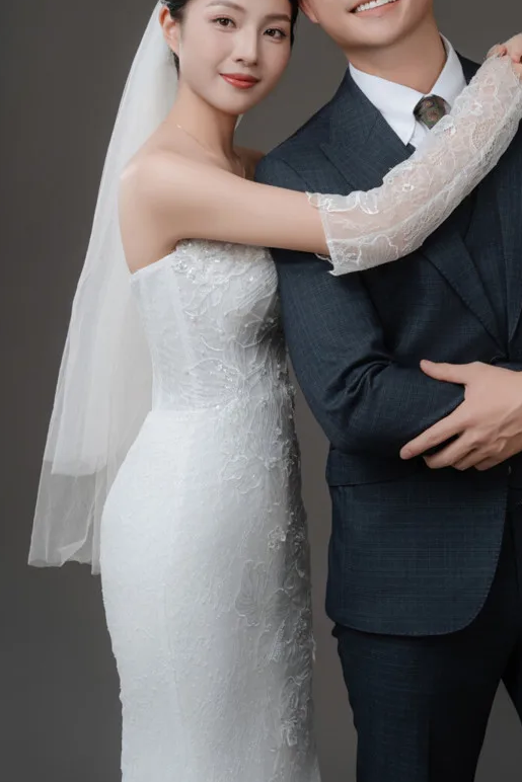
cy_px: 267
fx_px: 1894
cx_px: 352
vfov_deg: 23.2
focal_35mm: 87
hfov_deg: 15.7
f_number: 5.6
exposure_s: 1/160
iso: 125
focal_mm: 64.1
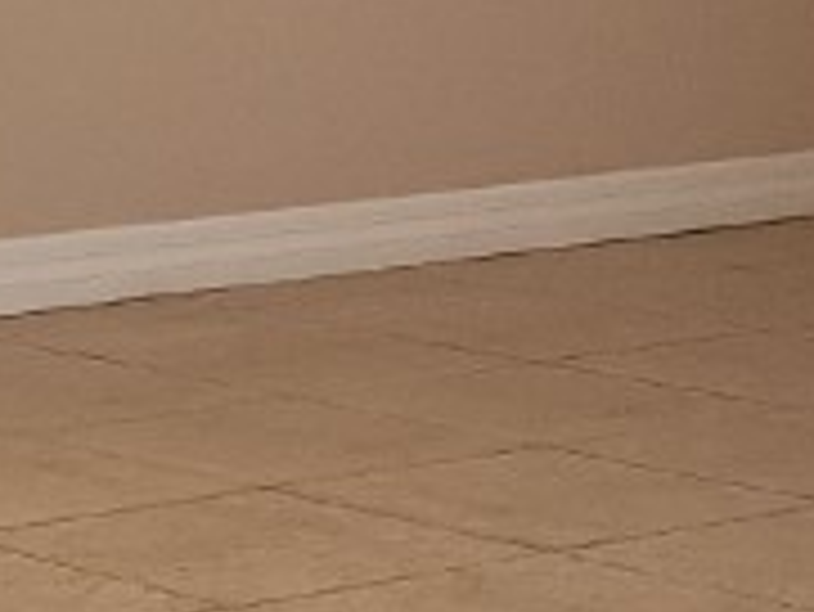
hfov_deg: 10.7
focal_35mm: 183
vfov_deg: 8.0
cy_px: -252
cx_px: -22
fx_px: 4306
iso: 80
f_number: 1.8
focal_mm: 6.4
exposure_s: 1/60
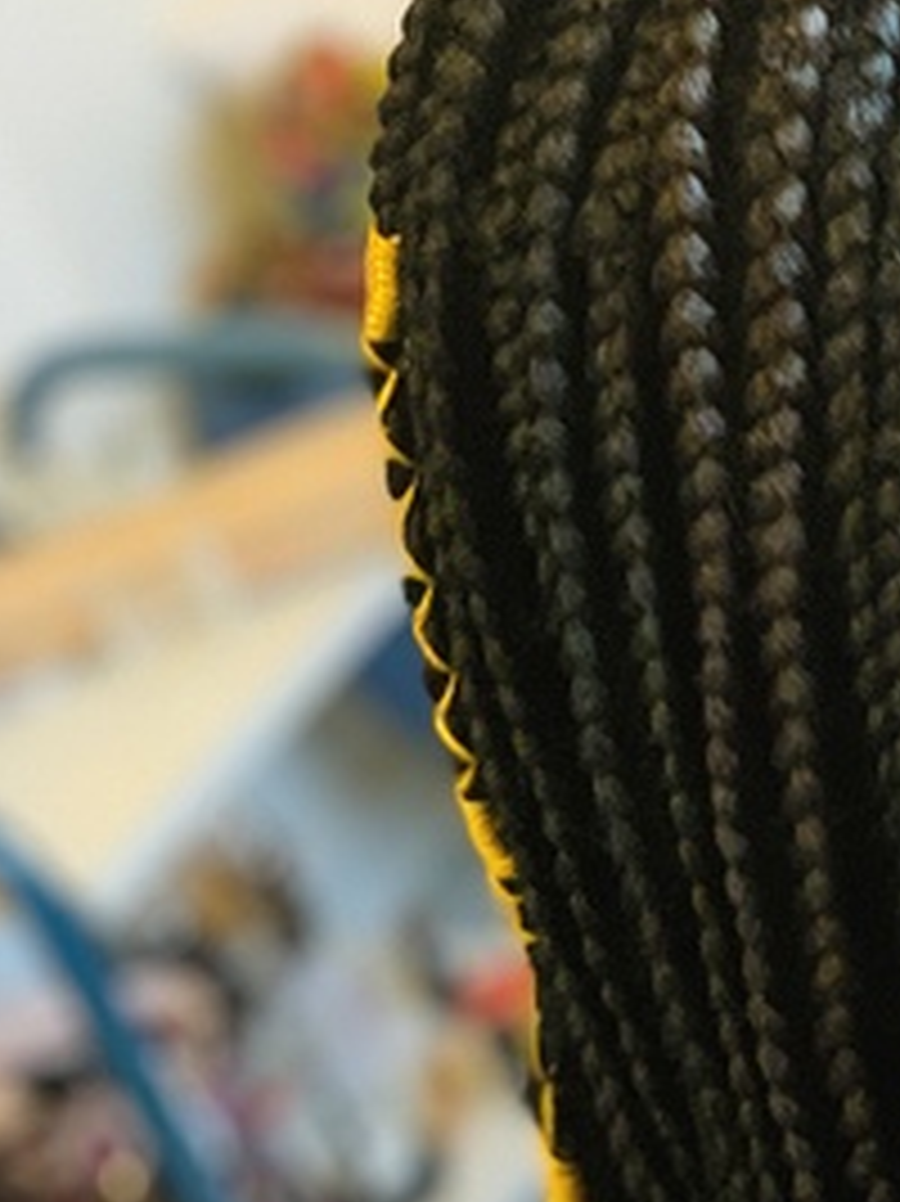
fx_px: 4059
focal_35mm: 117
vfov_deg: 16.7
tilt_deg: -32.0
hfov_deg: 12.4
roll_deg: +19.5
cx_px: 976
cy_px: 968
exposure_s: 1/33
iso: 400
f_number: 2.4
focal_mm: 6
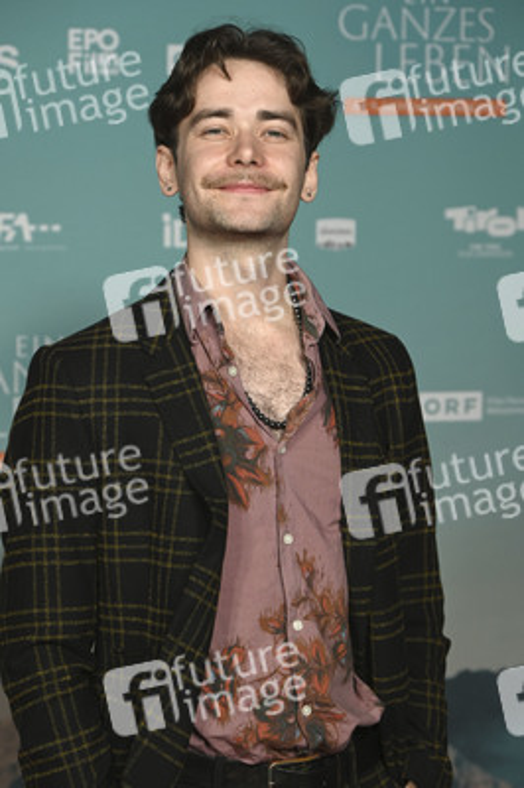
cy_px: 394
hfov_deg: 14.8
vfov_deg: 22.2
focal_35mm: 92
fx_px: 2012
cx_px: 262
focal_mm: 92
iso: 1000
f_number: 6.3
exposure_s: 1/200
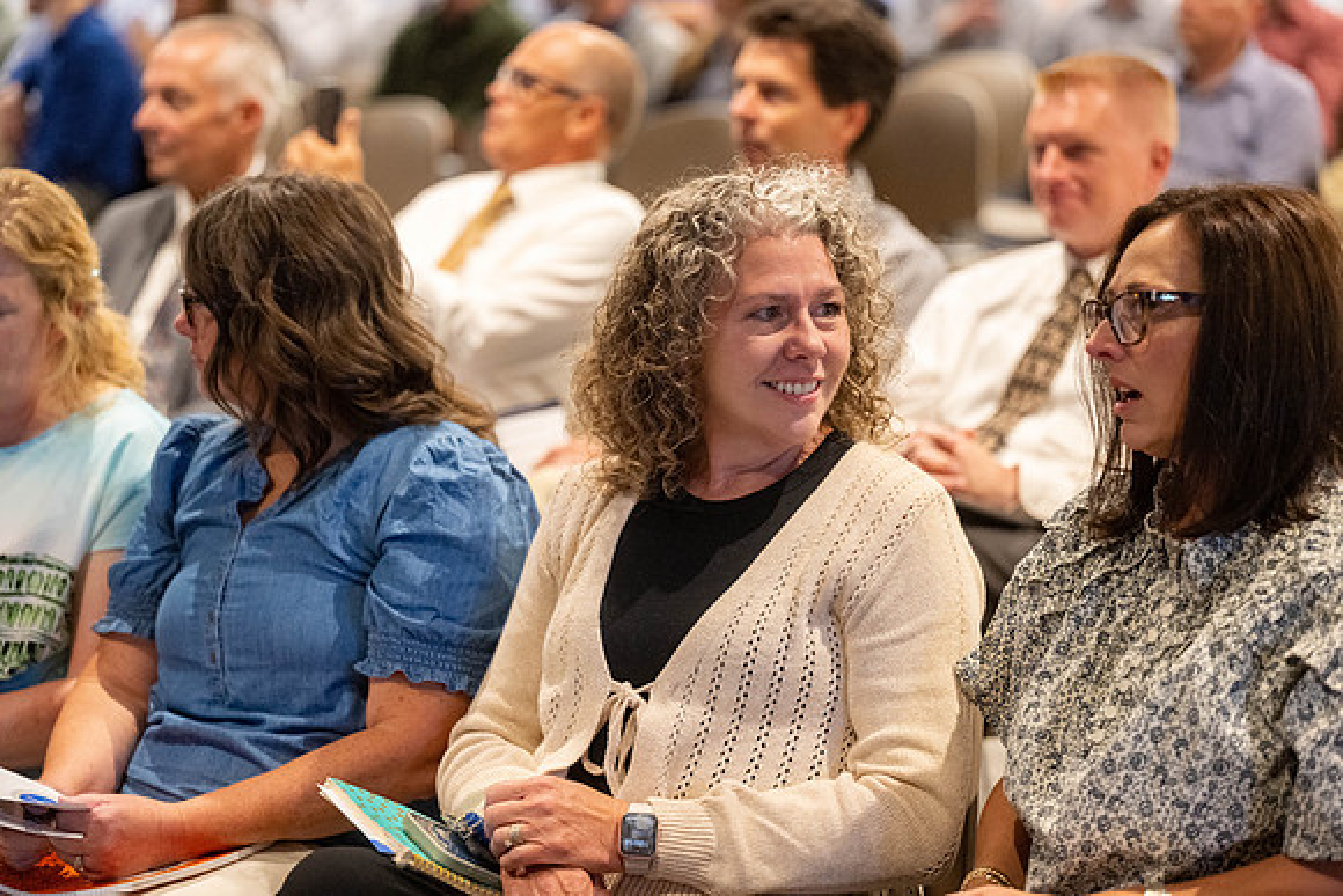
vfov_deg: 13.3
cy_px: 448
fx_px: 3843
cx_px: 672
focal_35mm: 103
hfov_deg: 19.8
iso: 4000
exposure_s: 1/250
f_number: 2.8
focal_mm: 103
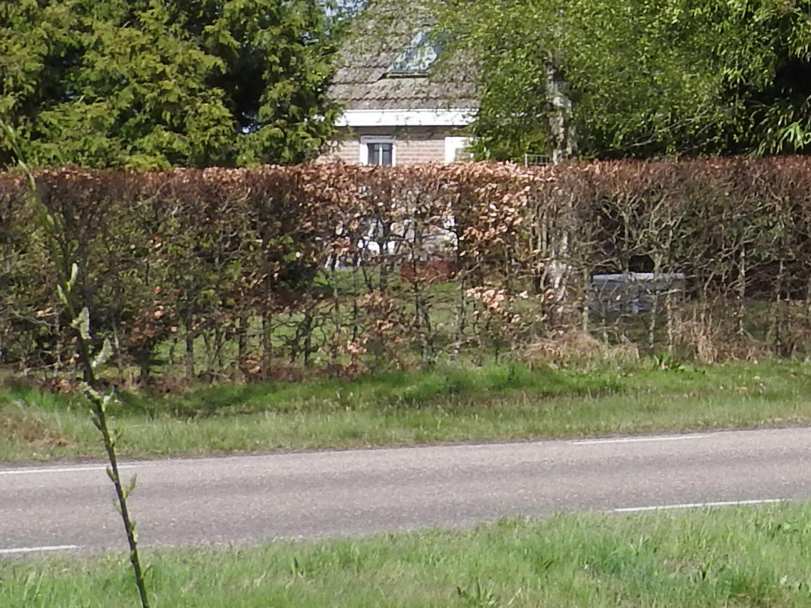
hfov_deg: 7.9
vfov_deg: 6.0
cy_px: -370
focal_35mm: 243
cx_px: 1495
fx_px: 5692
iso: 100
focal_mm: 10.7
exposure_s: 1/800
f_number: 4.2
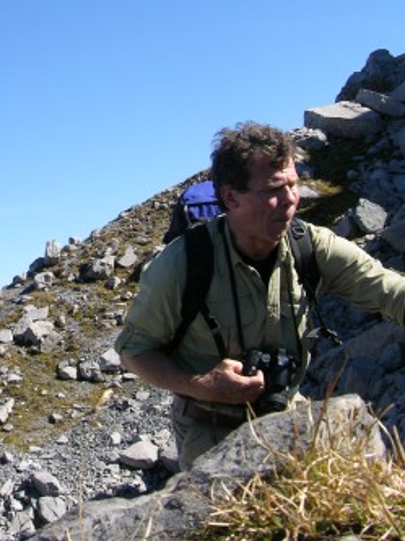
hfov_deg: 17.8
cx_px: 13
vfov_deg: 23.8
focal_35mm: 81
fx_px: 1264
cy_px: 117
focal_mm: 8.9
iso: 50
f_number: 5.6
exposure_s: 1/204
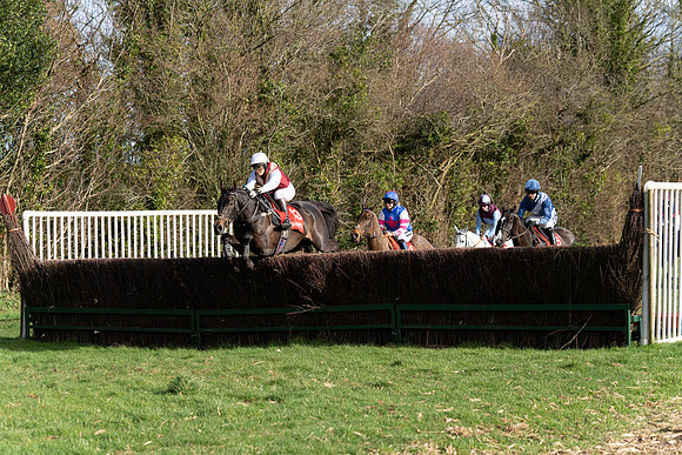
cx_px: 341
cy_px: 228
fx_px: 1611
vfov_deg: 16.1
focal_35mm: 85
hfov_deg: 23.9
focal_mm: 85
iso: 200
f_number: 4
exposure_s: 1/1250
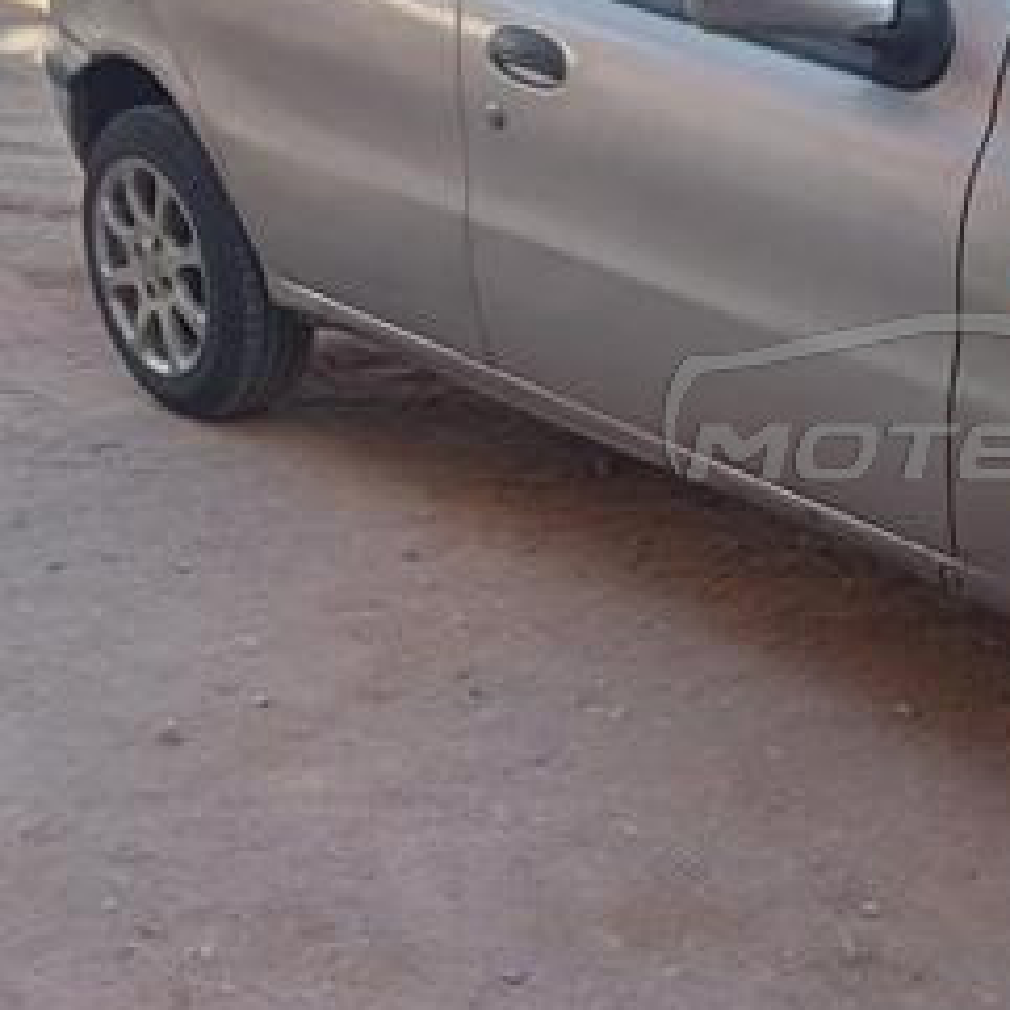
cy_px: 396
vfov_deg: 25.7
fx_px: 2212
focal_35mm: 67
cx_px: 1031
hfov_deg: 24.4
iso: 100
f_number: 2.2
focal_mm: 3.46
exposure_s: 1/409
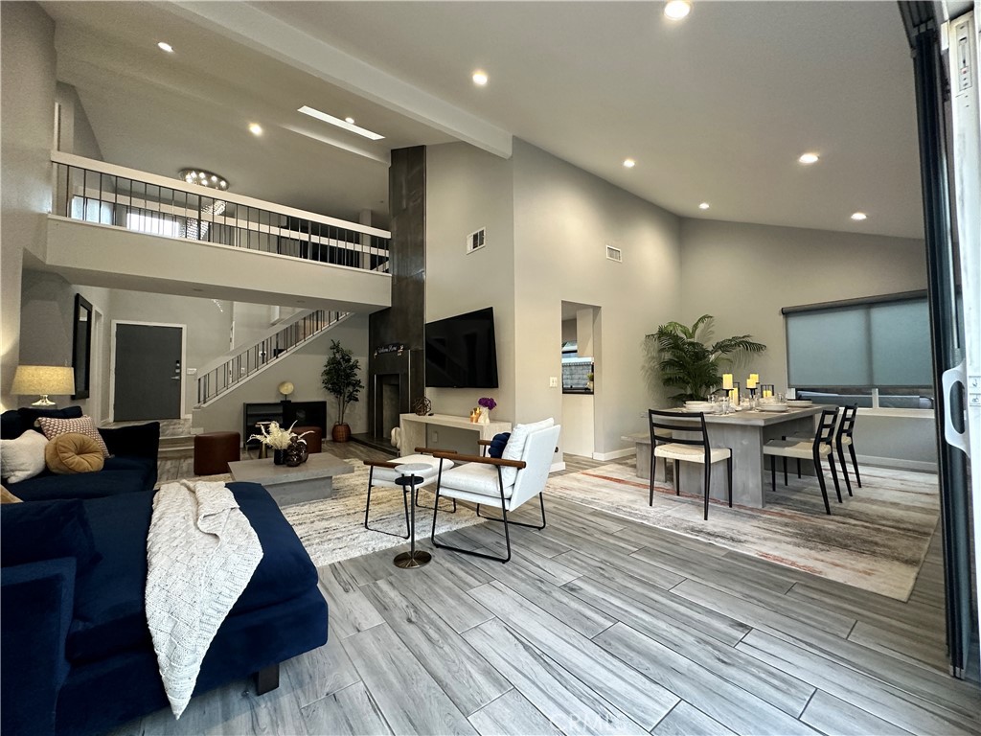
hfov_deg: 102.1
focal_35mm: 14
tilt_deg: +1.5
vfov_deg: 85.7
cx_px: 490
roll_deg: -0.1
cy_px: 368
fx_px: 397
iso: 250
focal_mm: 2.22
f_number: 2.2
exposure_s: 1/120
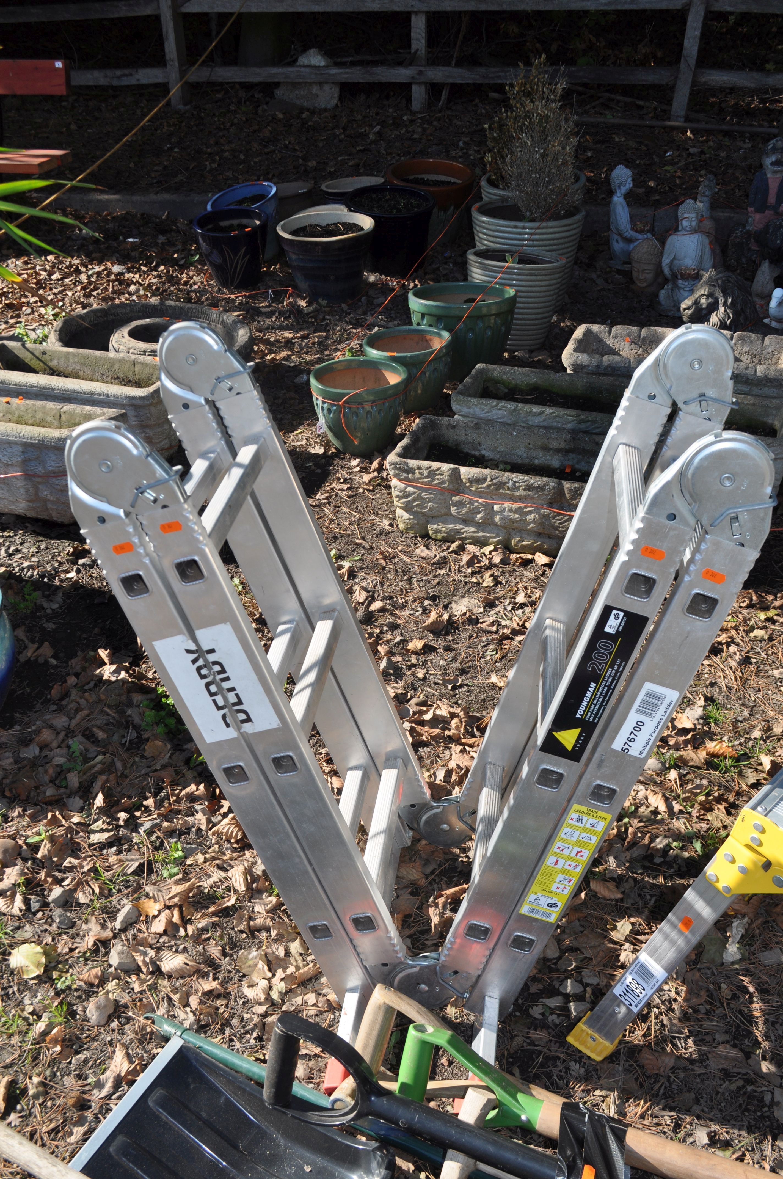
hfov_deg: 39.9
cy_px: 590
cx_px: 392
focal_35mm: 33
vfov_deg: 57.3
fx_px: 1079
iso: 200
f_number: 8
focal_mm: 22
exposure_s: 1/200
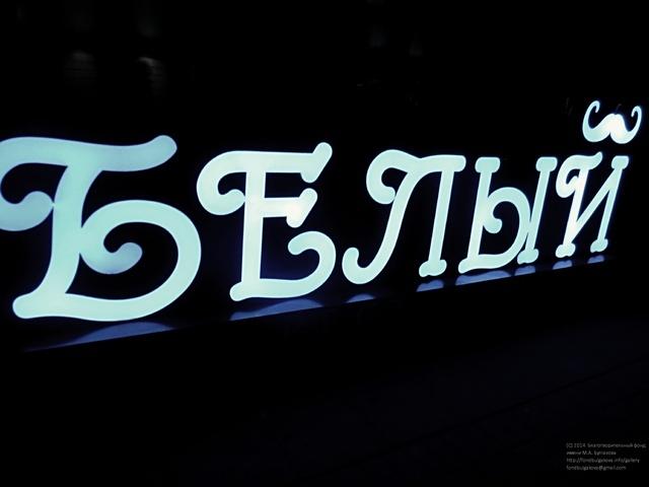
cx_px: 324
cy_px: 244
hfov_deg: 71.6
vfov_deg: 56.8
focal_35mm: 24
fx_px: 450
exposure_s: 1/30
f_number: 3.2
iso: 80
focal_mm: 4
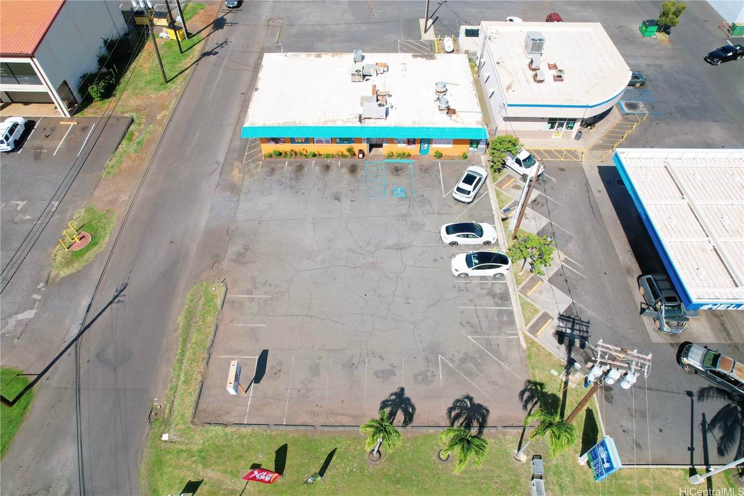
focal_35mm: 22
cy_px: 248
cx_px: 372
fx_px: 455
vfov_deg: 57.2
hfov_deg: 78.6
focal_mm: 8.38
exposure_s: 1/3000
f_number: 2.8
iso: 200
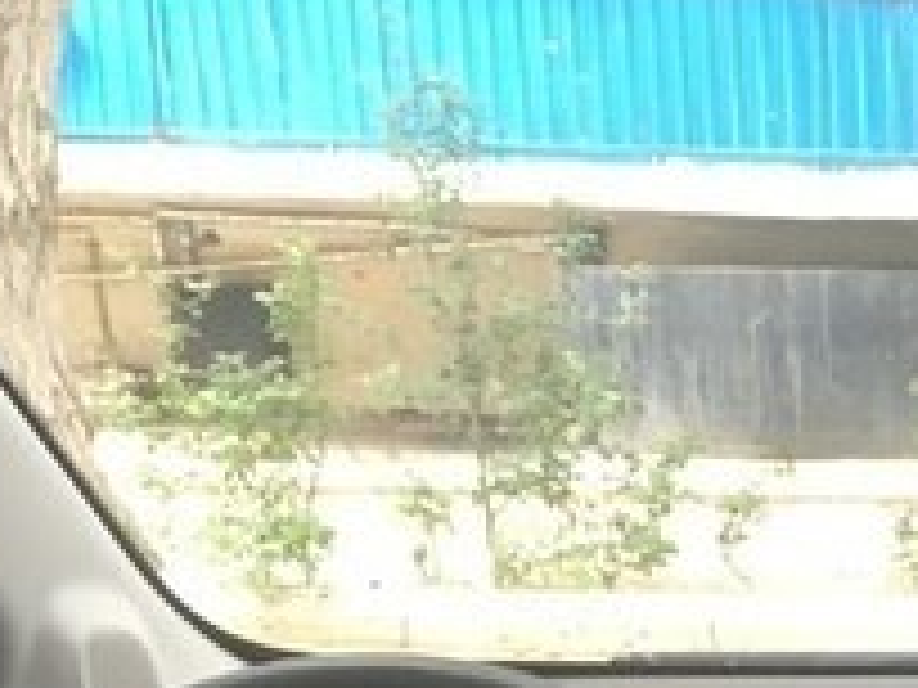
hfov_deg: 18.9
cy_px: 1077
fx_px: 2493
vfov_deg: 14.5
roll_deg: -2.3
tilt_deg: -17.1
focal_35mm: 94
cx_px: 1274
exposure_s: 1/33
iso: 32
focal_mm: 4.15
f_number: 2.2
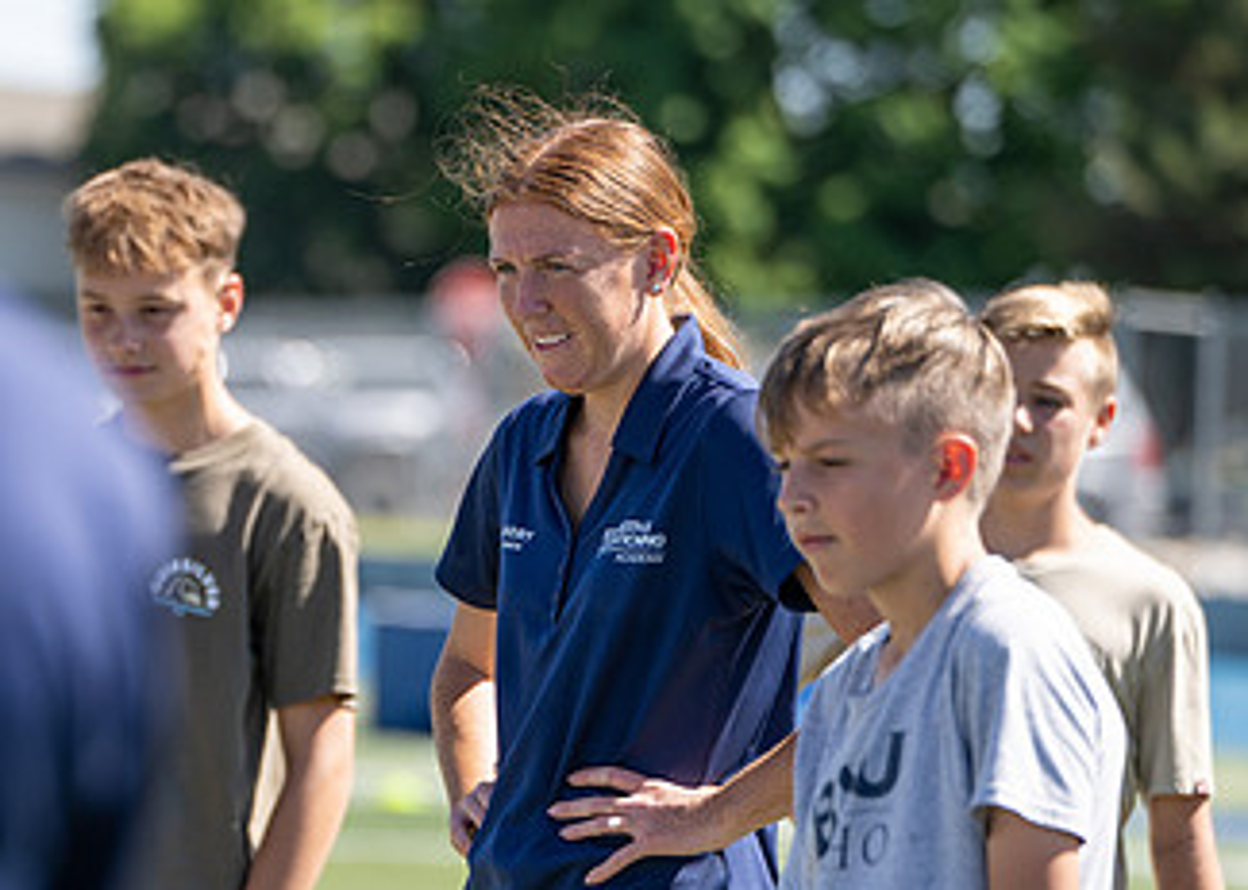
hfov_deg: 7.3
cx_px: 309
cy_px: 613
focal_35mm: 274
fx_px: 9706
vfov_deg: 5.2
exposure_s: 1/800
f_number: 3.2
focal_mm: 145
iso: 50
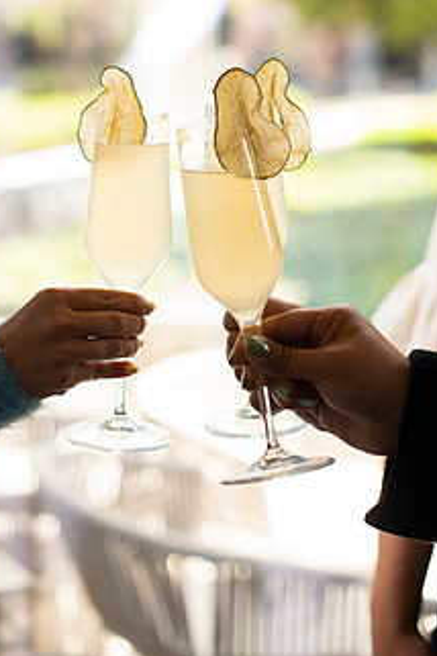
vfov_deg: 28.6
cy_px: 213
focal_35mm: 70
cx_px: 214
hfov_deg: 19.5
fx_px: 1274
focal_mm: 50
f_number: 2.2
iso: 200
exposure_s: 1/200
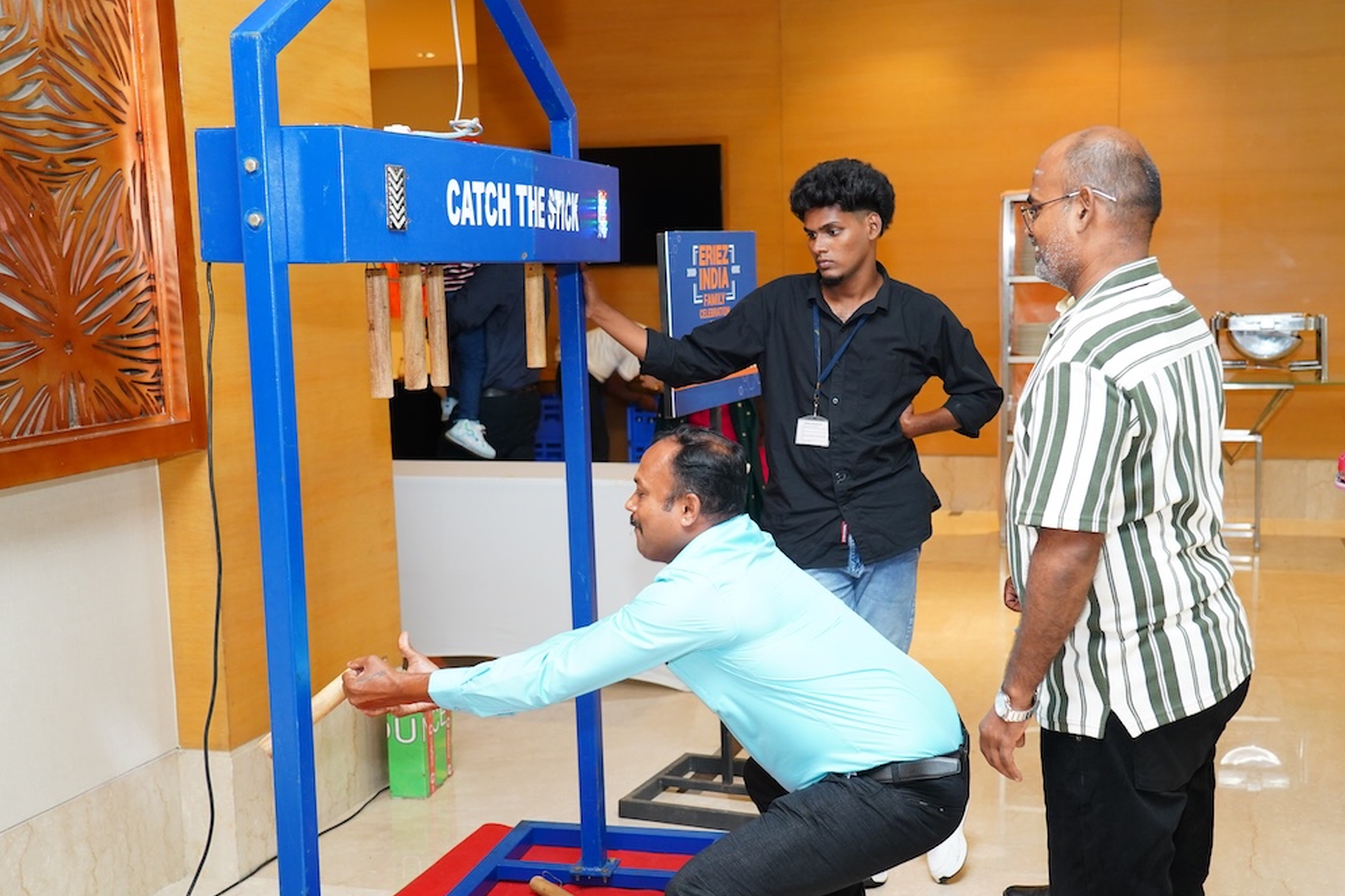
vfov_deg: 32.5
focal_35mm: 41
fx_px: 1531
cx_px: 733
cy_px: 531
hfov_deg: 47.4
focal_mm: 34
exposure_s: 1/200
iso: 1600
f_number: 4.5
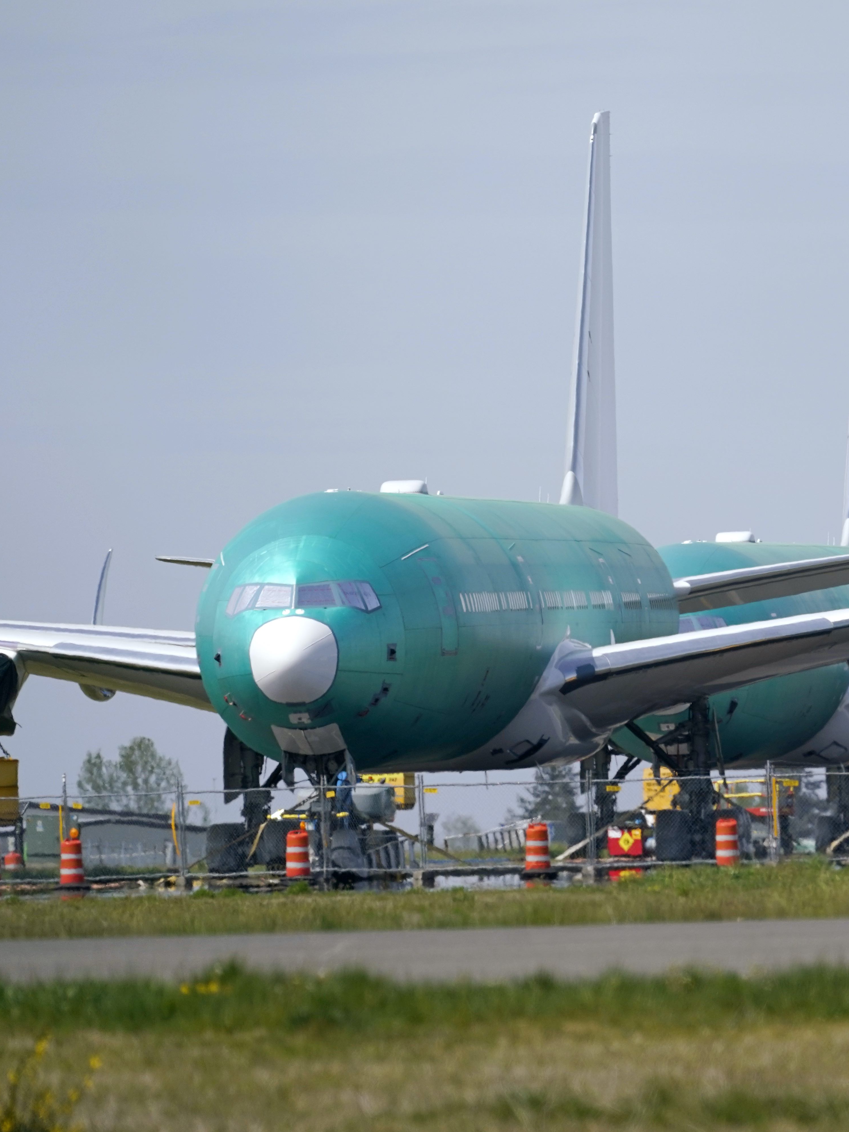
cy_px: 567
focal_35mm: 477
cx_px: 767
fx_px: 15600
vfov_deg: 4.2
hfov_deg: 3.1
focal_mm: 330
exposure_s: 1/3200
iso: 400
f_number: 5.6
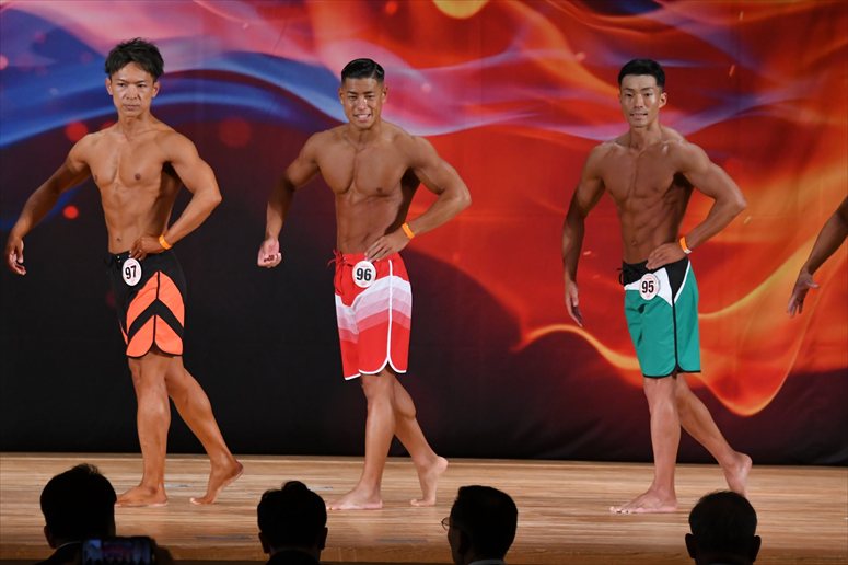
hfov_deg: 9.2
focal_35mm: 225
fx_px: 5297
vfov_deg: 6.1
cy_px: 282
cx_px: 424
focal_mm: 150
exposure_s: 1/400
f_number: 5.6
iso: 3200
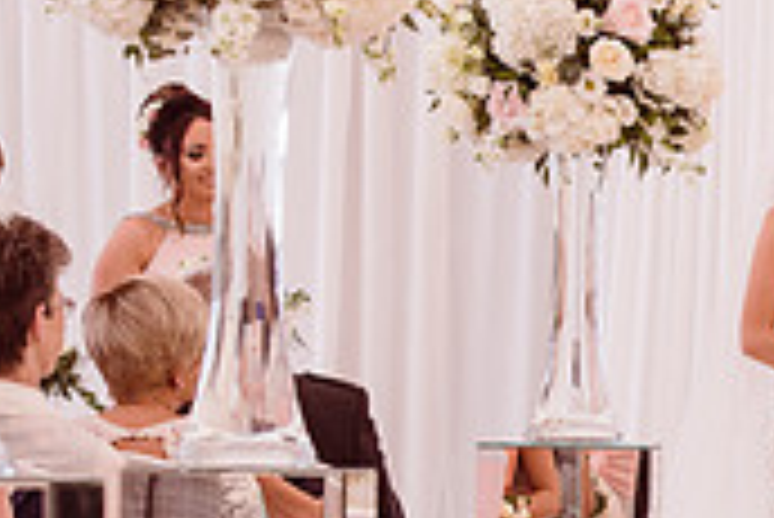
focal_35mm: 245
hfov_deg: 8.2
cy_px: 653
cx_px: 1197
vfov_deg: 5.6
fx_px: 5272
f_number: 5.6
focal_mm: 70
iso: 640
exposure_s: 1/250
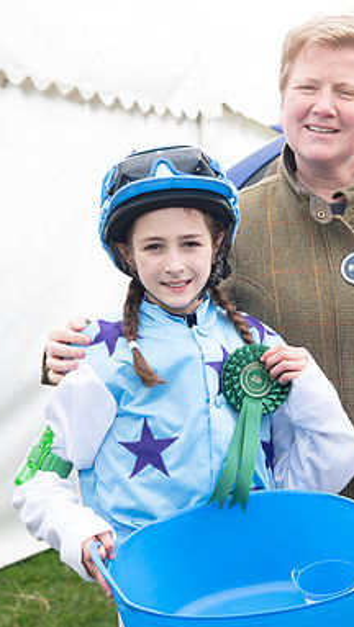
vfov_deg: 20.7
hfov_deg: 11.8
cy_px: 314
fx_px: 1715
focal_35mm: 103
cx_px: 266
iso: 200
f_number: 5
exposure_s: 1/125
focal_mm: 65
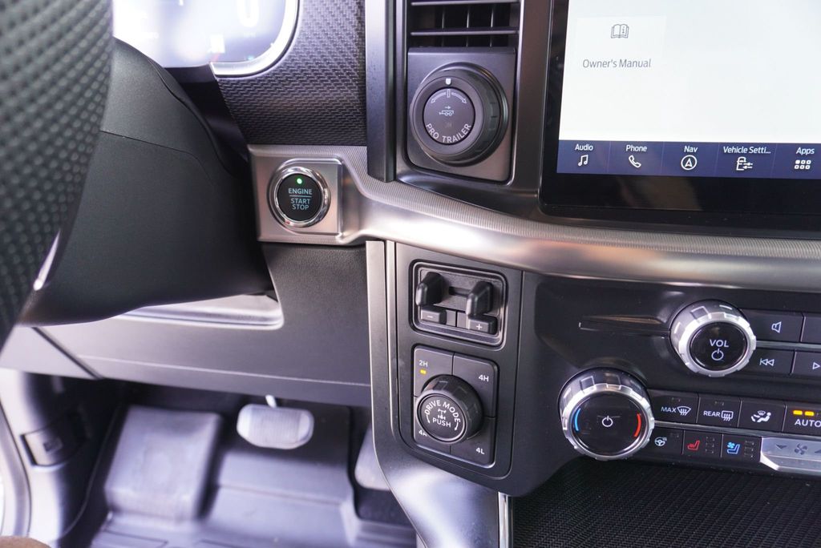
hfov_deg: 73.7
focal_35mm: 24
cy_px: 274
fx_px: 548
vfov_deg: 53.2
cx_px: 410
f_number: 4
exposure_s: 1/60
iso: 800
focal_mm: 16
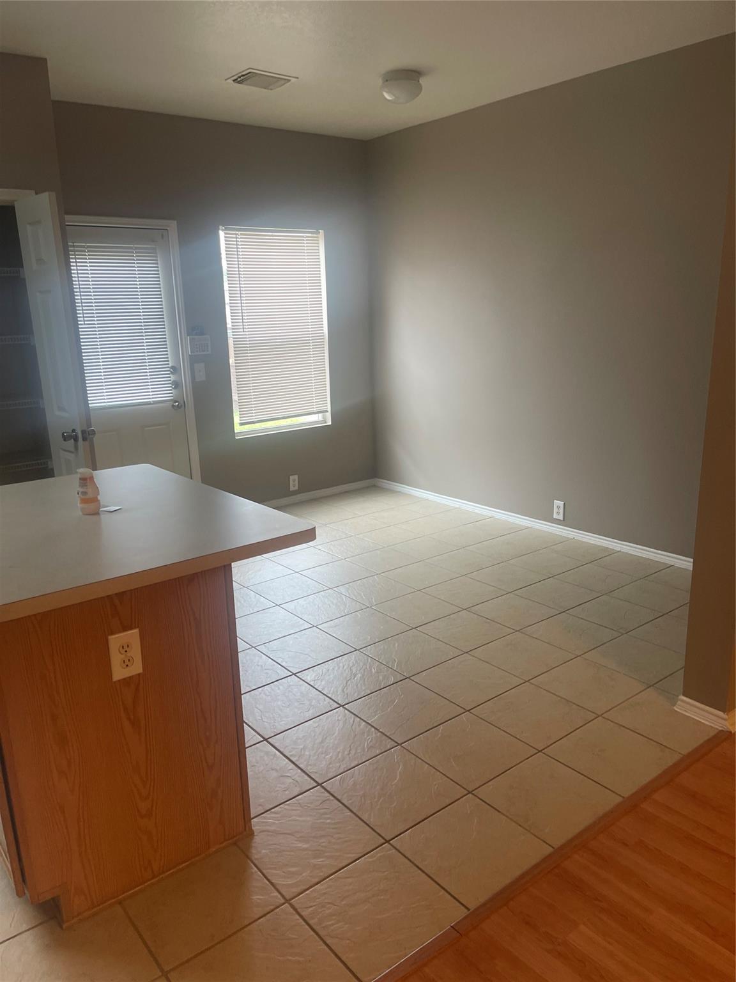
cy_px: 491
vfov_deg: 69.4
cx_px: 368
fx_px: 709
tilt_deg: -12.0
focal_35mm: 25
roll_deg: +3.0
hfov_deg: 54.9
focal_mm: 5.1
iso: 125
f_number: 1.6
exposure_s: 1/120
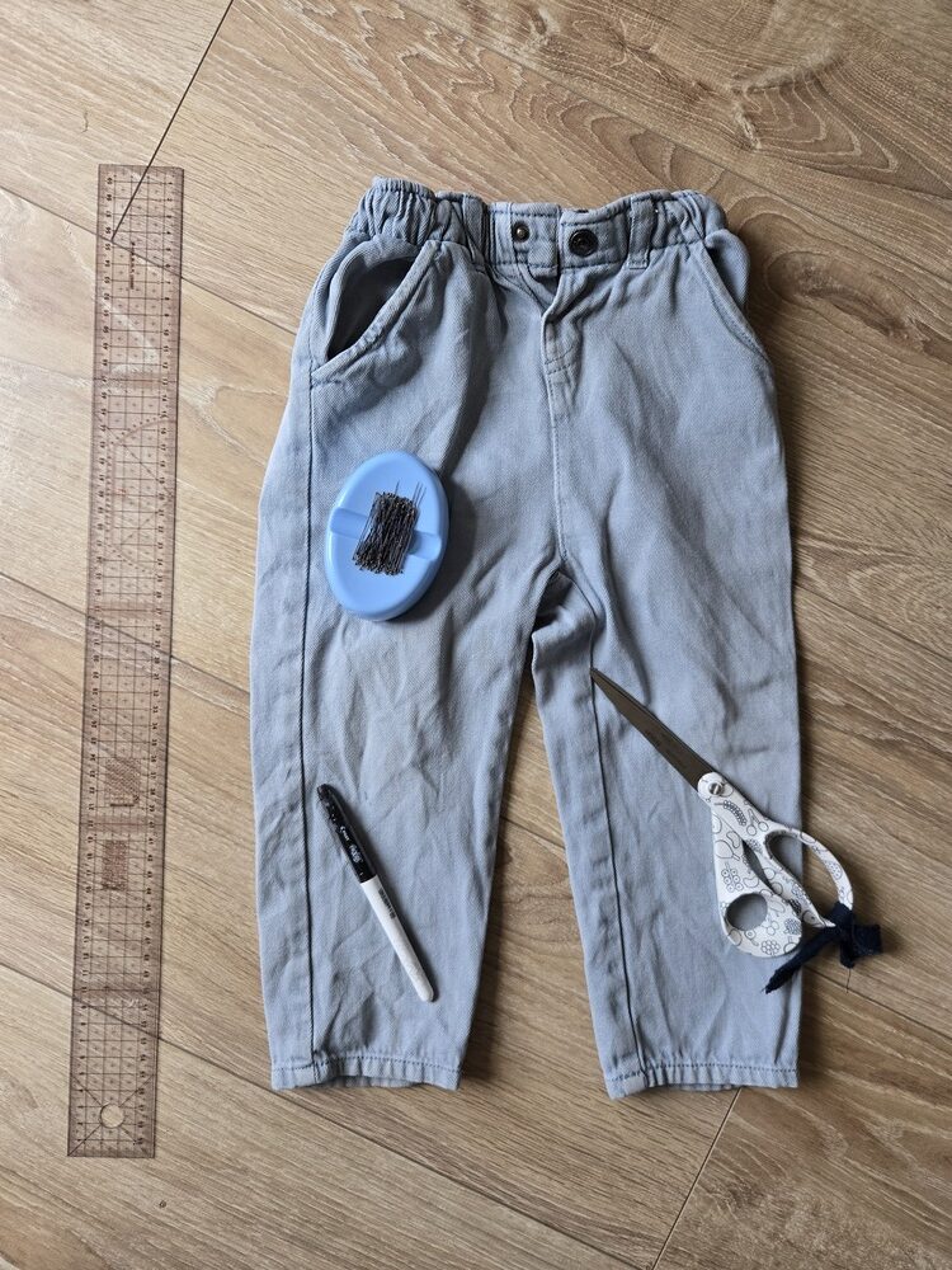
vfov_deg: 73.9
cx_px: 476
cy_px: 635
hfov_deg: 58.9
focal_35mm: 23
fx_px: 843
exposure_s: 1/508
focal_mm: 5.4
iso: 160
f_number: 1.8
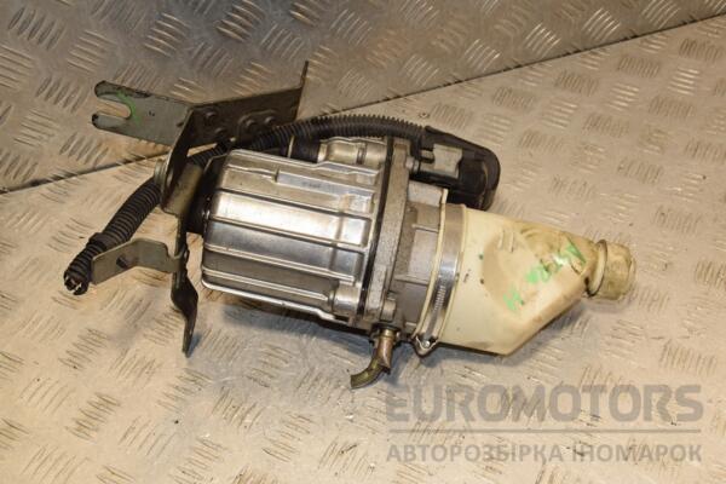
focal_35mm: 48
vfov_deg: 28.1
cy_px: 242
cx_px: 363
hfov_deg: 41.1
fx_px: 968
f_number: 9
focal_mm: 32
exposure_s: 1/200
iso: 800
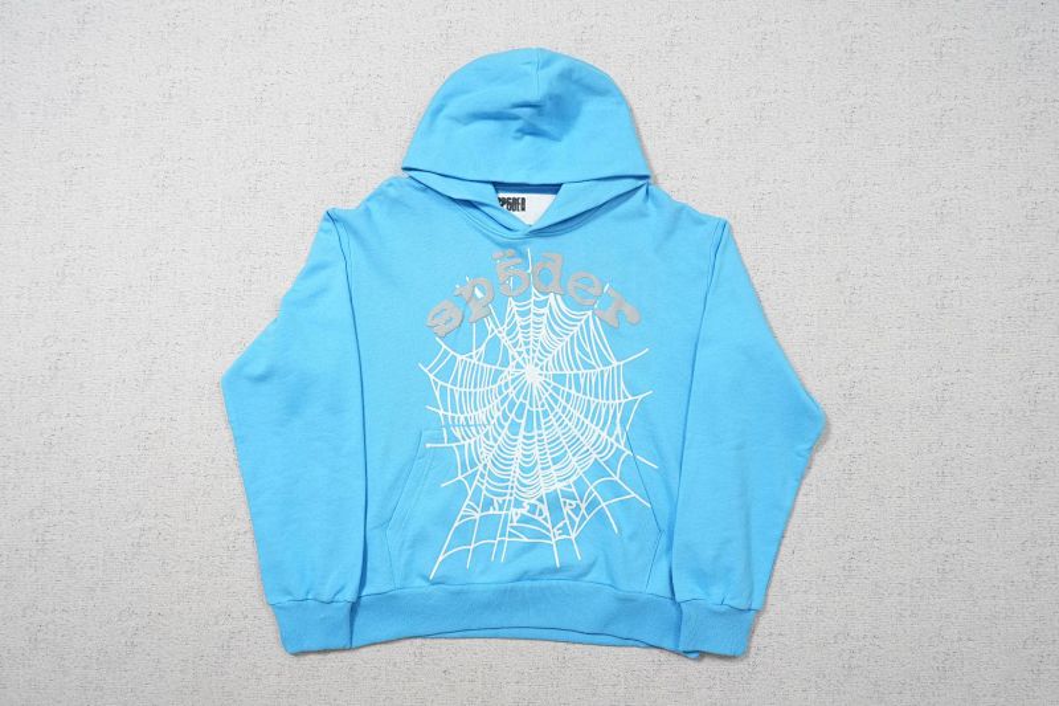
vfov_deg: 47.9
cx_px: 530
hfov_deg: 67.4
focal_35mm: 27
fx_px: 794
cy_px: 353
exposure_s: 1/100
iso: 1600
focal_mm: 18
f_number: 10
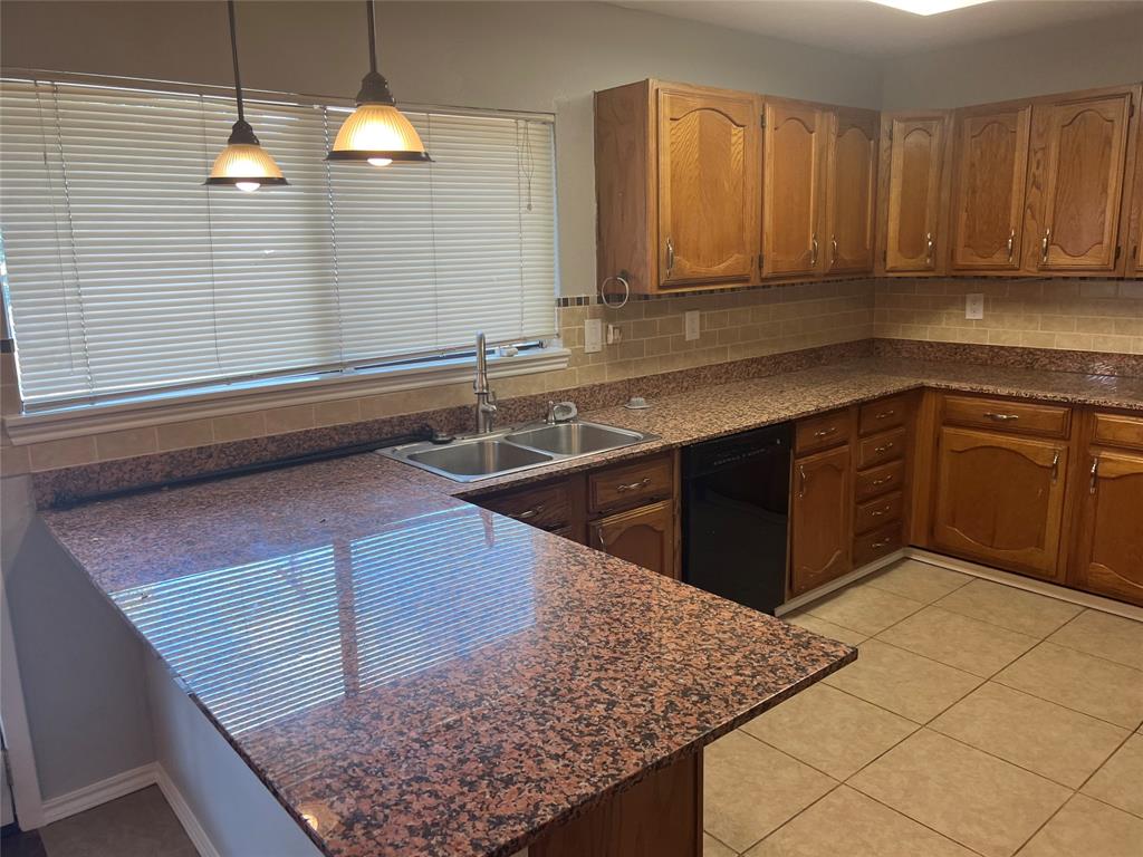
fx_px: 859
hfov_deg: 67.3
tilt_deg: -10.7
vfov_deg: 53.1
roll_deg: +0.6
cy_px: 428
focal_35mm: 26
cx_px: 572
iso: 80
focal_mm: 5.7
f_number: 1.5
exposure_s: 1/120
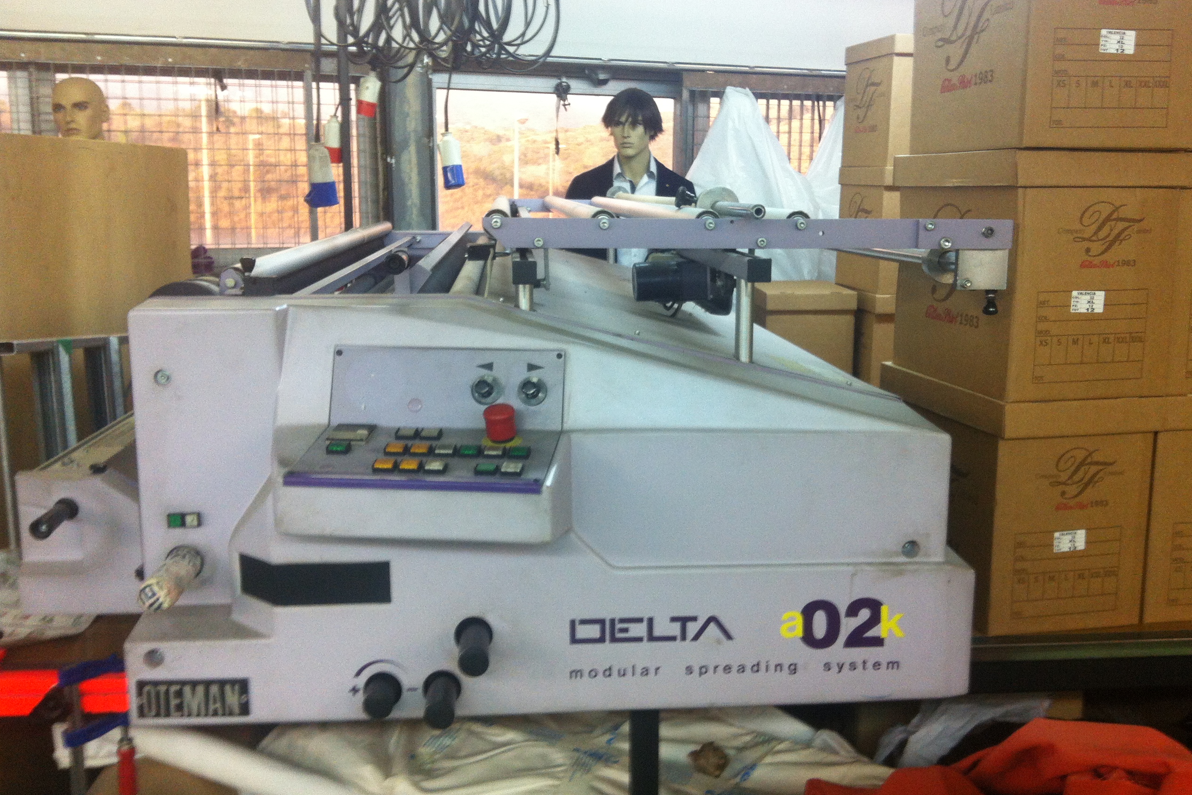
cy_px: 371
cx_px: 601
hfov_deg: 51.9
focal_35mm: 37
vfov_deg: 35.9
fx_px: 1225
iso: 125
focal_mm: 3.85
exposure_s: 1/17
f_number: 2.8
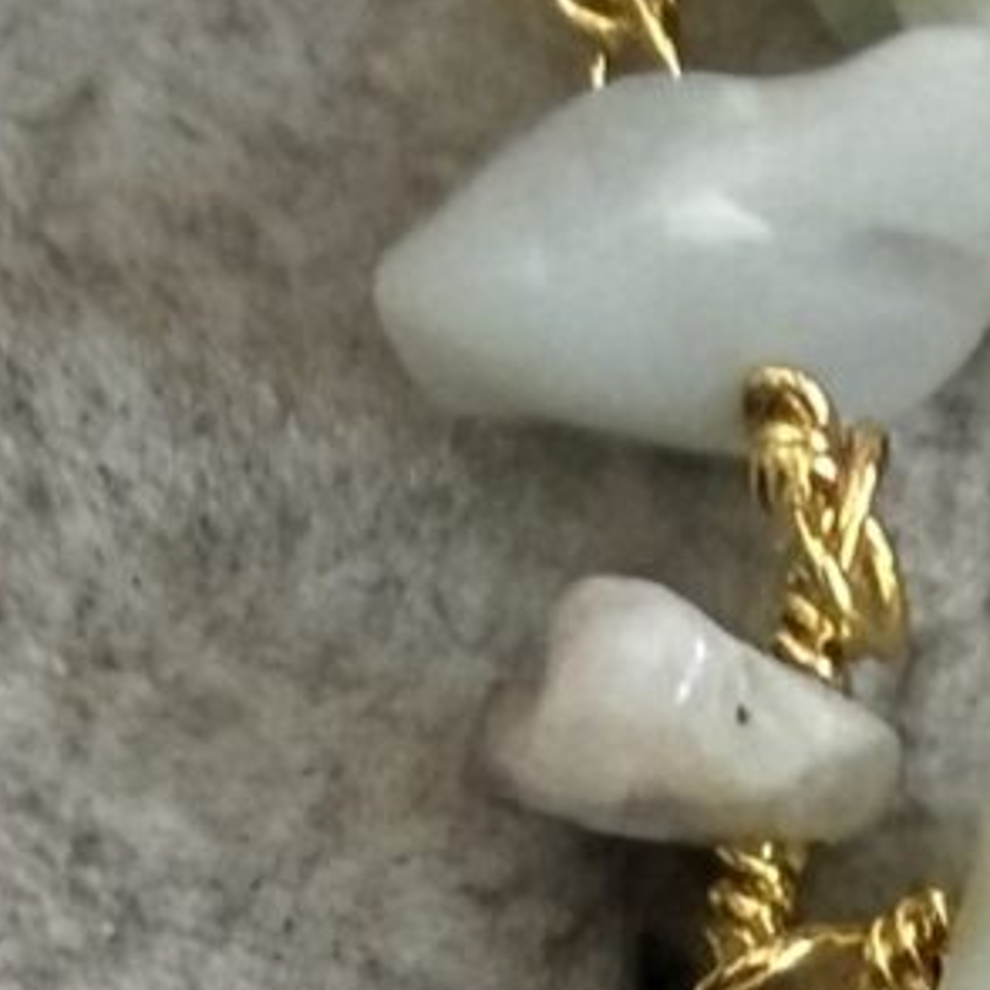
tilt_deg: -84.2
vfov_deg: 6.8
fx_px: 5986
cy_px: 4246
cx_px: 2916
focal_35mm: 185
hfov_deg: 8.1
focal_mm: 2.22
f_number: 2.2
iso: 250
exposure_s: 1/99
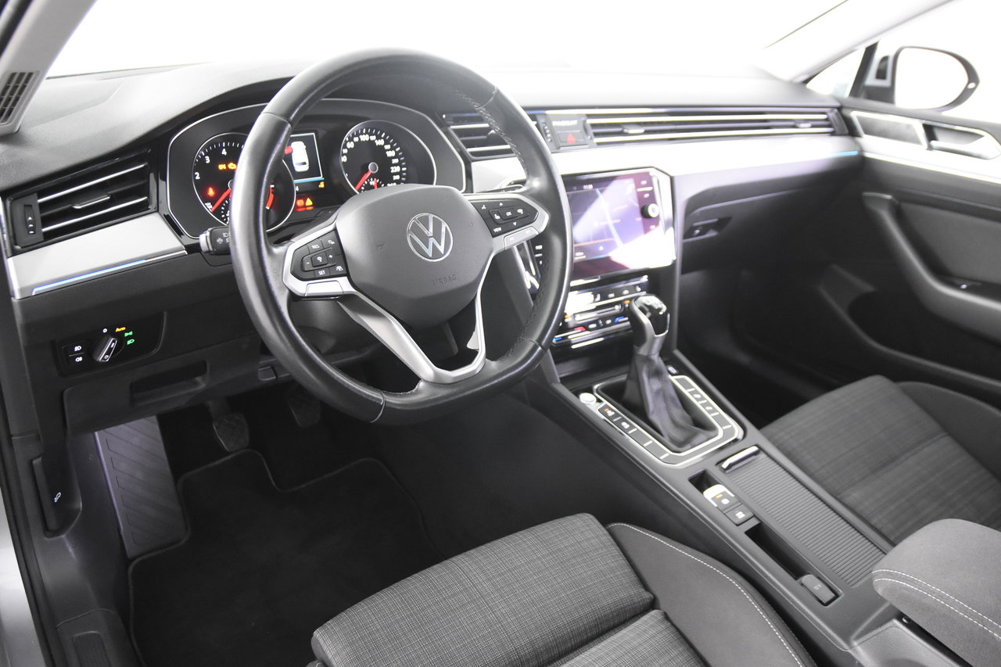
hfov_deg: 61.9
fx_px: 834
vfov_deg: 43.6
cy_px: 334
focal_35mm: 30
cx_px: 500
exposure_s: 1/30
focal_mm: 20
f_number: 2.8
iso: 3600
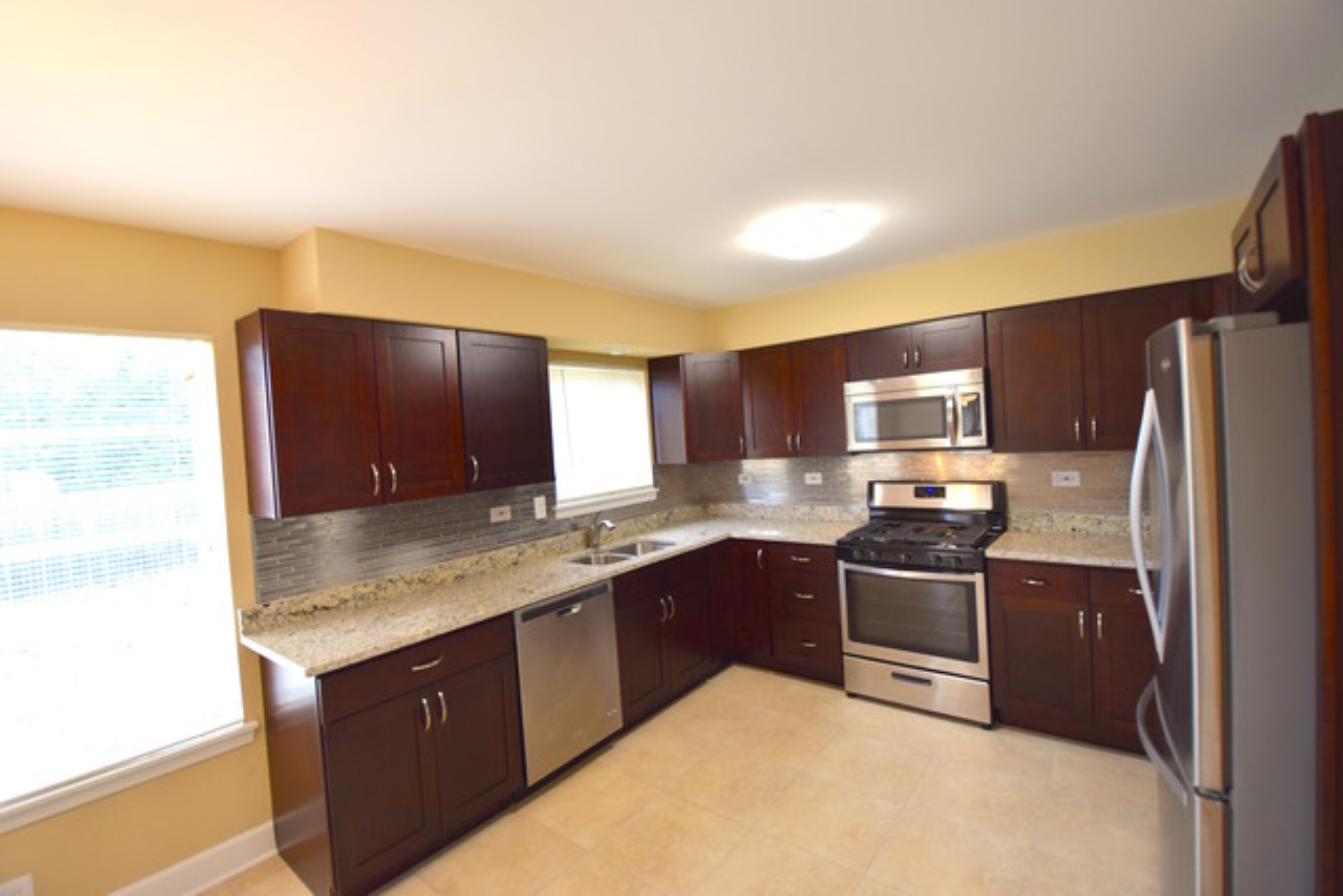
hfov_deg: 100.4
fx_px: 560
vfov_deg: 77.4
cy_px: 448
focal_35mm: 15
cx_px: 672
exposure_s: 1/80
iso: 400
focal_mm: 10
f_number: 4.5
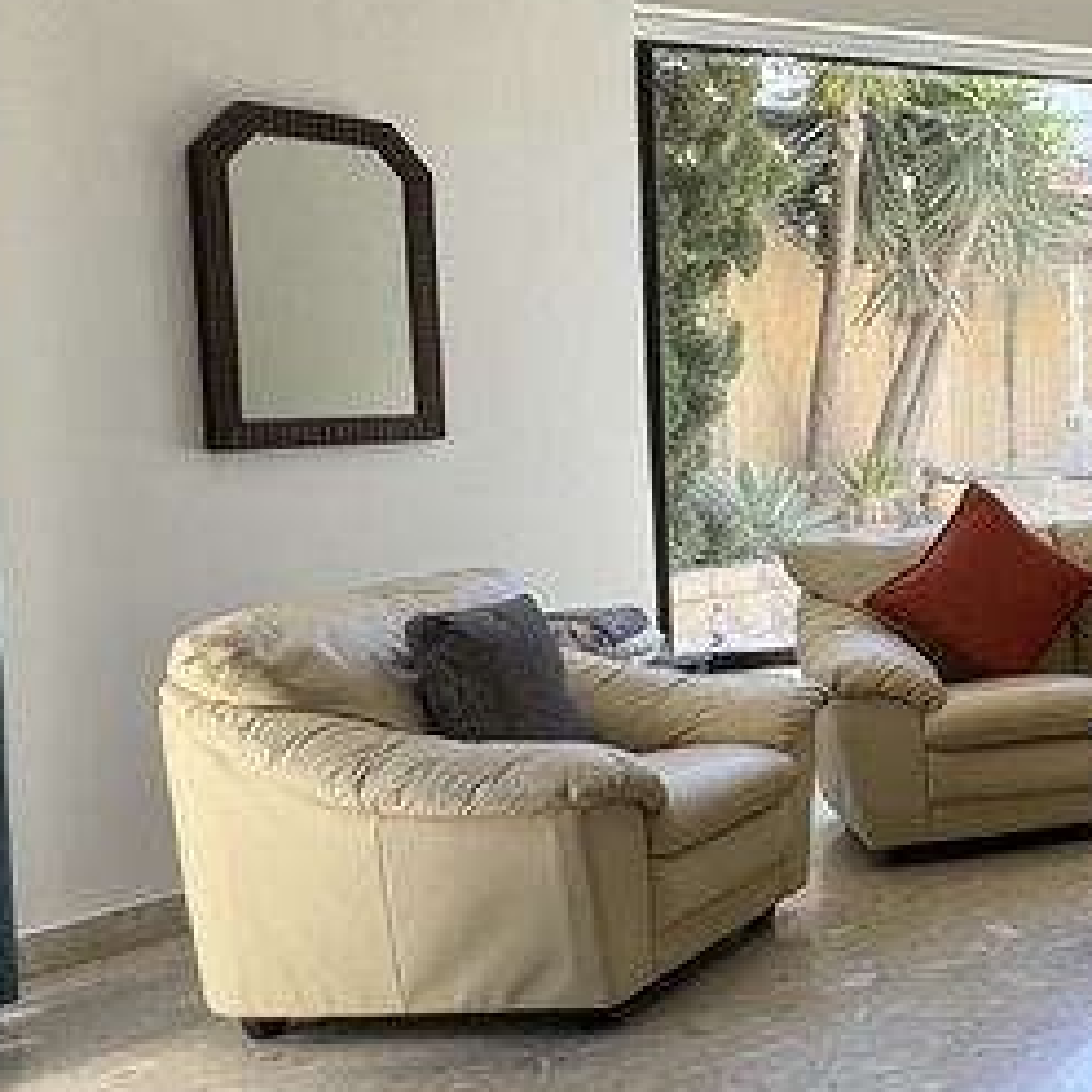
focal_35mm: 51
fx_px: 1820
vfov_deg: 33.4
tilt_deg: -3.4
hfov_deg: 24.3
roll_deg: -0.5
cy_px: 498
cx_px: 1722
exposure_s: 1/141
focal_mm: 2.22
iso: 40
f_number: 2.2
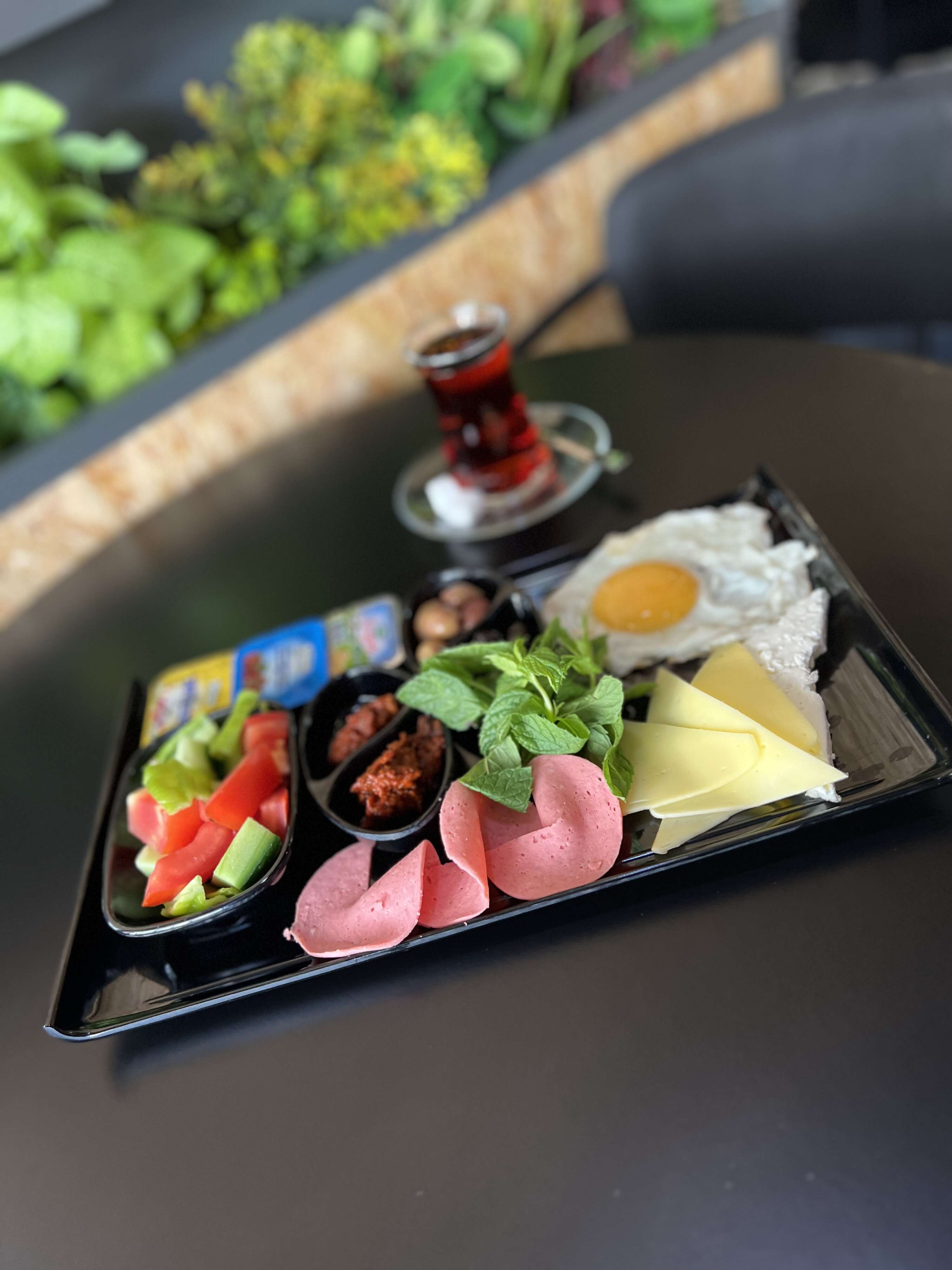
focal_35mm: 26
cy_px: 635
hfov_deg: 53.1
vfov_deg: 67.3
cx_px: 476
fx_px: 953
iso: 250
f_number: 1.5
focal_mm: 5.7
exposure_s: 1/50
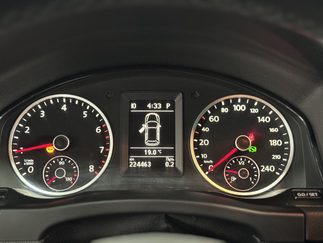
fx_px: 448
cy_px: 122
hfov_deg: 39.7
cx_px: 162
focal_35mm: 48
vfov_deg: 30.3
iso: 500
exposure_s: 1/32
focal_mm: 6.76
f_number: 1.78
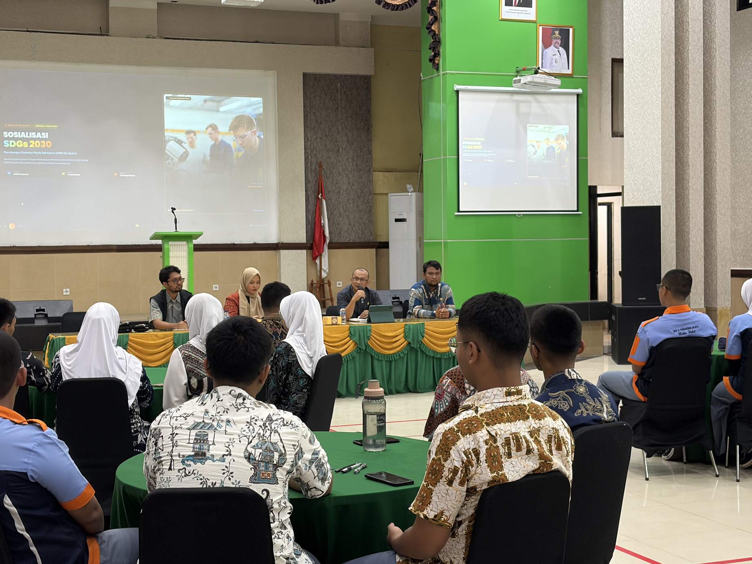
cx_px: 352
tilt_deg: -2.2
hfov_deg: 33.8
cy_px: 292
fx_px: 1238
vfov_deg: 25.7
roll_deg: +1.3
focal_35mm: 57
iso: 125
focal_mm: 5.96
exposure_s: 1/33
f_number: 1.6
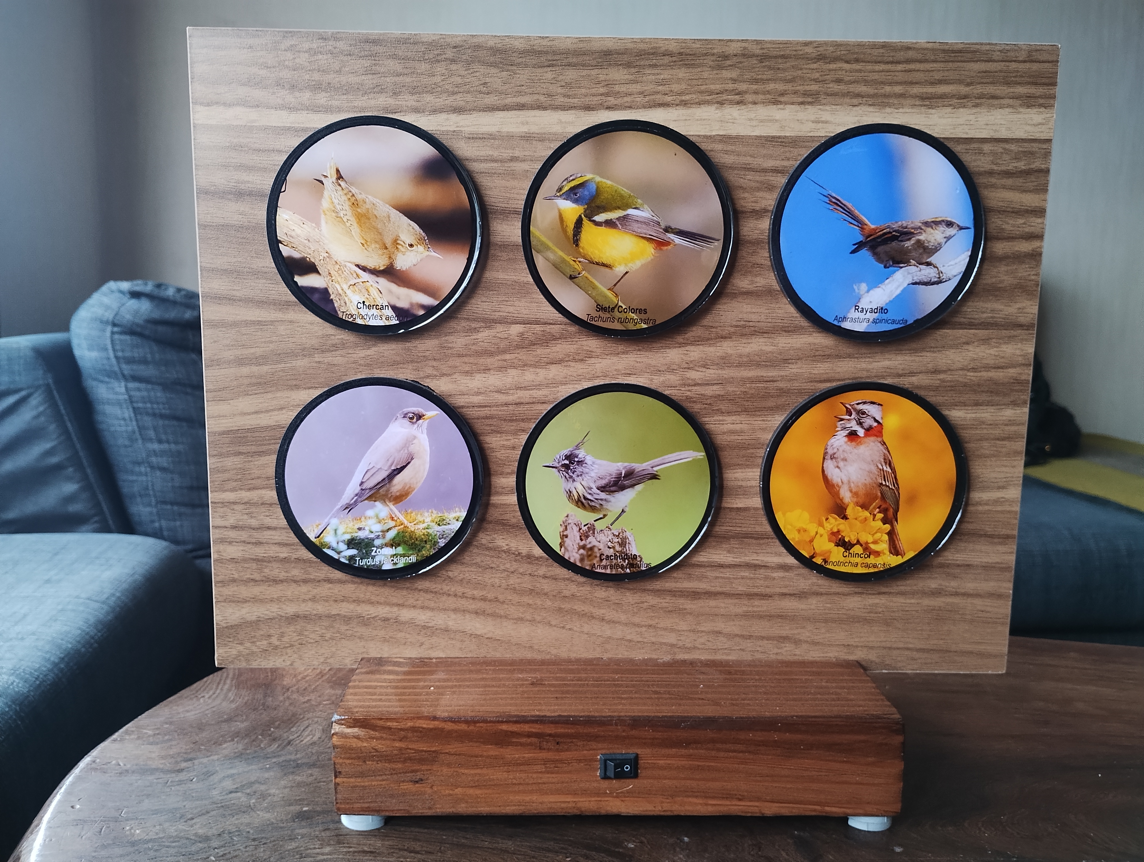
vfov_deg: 49.9
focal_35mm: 28
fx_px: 927
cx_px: 572
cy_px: 431
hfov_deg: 63.4
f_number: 1.8
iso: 975
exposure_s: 1/33.3
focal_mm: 4.27
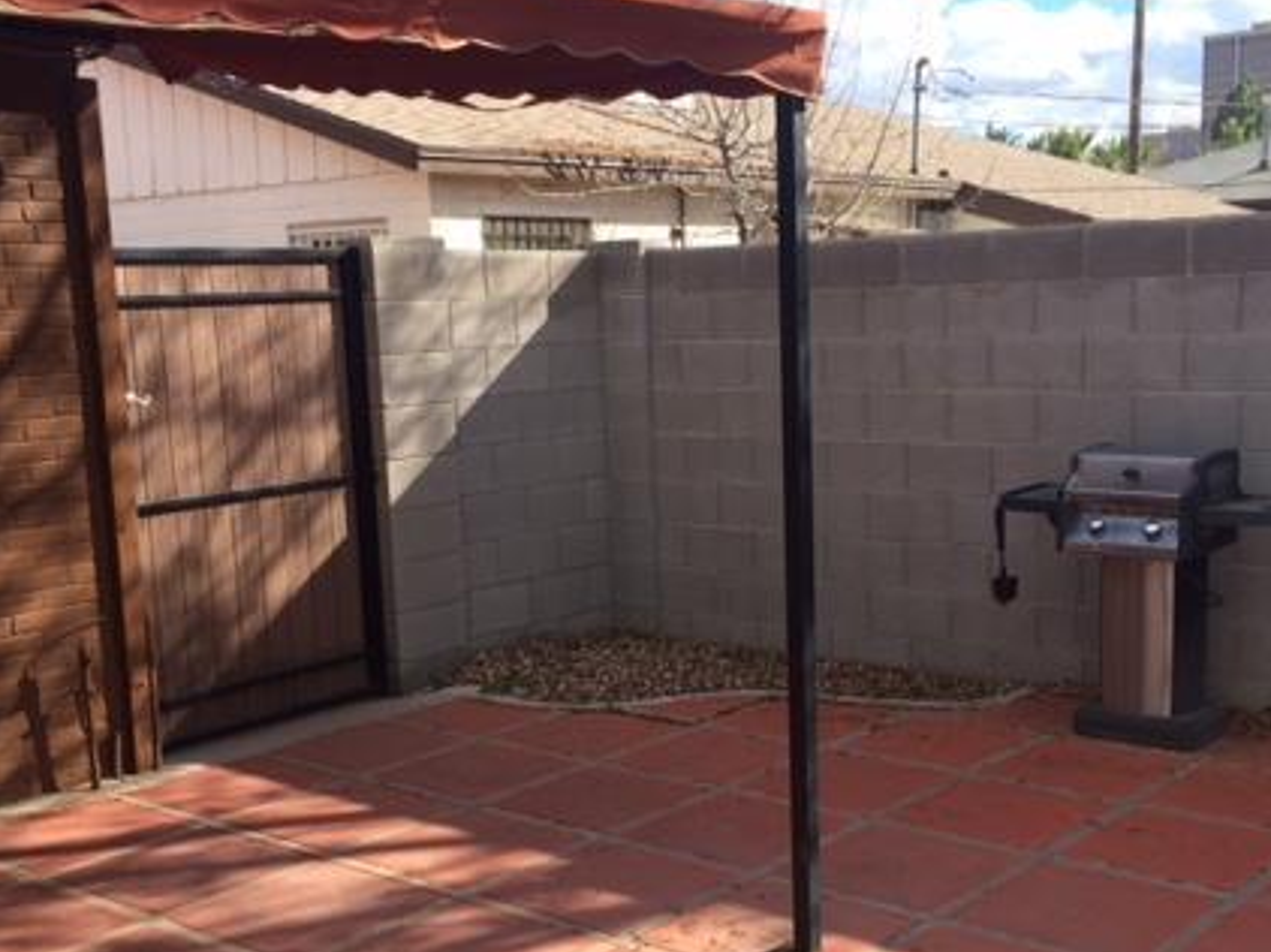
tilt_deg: -9.9
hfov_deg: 42.9
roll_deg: +1.9
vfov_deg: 32.7
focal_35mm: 44
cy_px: 590
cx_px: 717
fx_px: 1615
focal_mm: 4.15
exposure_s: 1/1053
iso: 32
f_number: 2.2
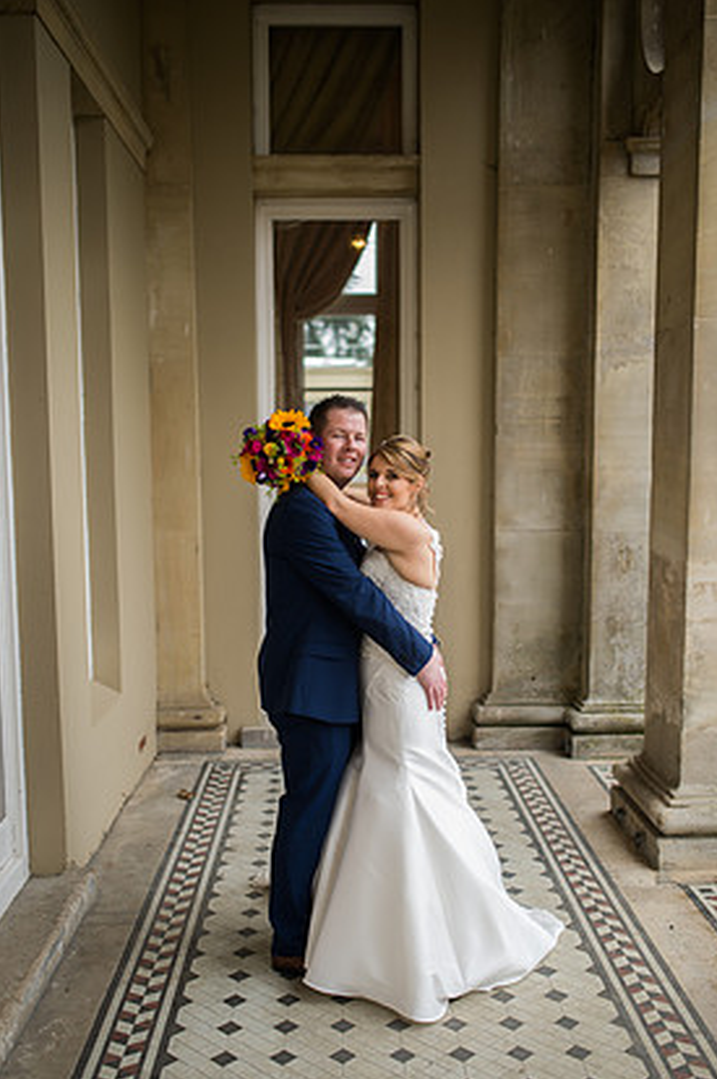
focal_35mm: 38
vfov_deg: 50.7
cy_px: 584
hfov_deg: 35.0
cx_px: 366
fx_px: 1138
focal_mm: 35
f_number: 1.4
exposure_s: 1/100
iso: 125
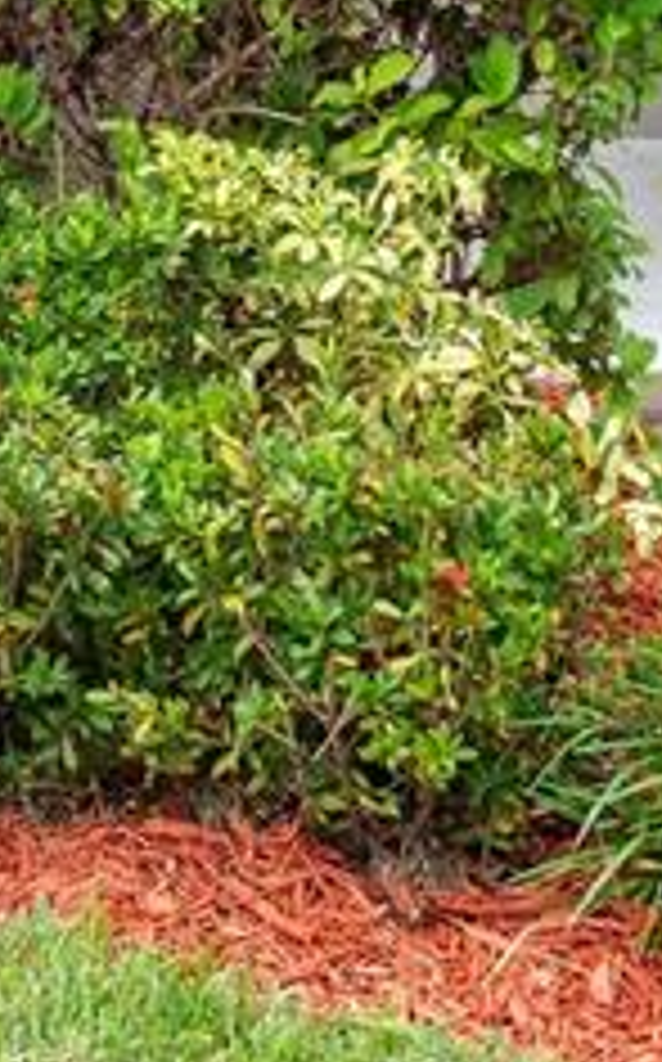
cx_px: 108
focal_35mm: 184
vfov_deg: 11.1
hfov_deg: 7.1
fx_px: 5324
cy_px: -400
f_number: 8
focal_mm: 20
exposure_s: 1/160
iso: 200
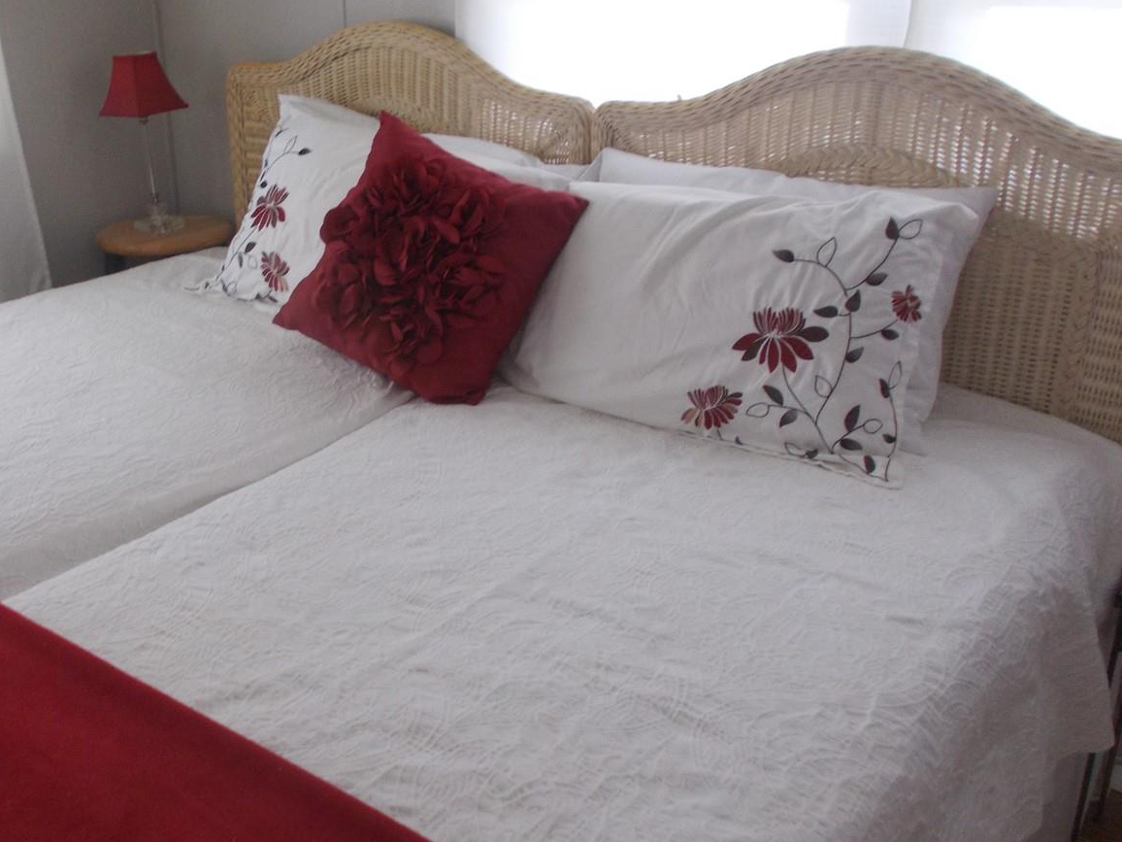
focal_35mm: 36
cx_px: 446
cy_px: 393
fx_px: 1167
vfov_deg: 39.6
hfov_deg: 51.0
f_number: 3.2
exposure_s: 1/25
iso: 180
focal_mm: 4.6
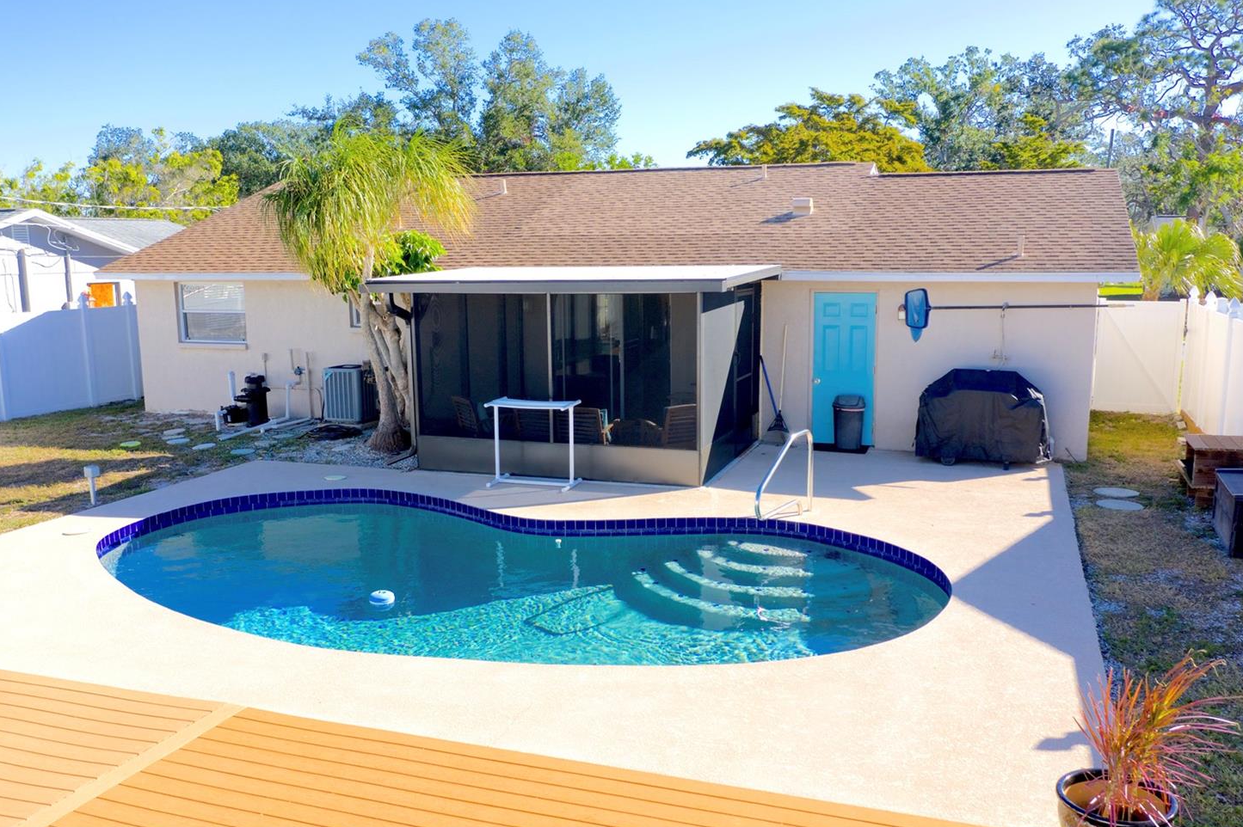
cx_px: 631
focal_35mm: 31
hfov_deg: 60.3
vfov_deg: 42.3
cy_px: 440
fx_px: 1070
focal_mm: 10.26
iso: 100
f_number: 5
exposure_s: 1/320
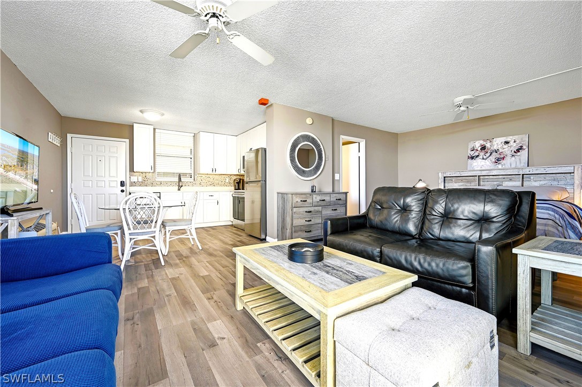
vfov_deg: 81.1
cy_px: 194
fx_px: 226
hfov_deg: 104.3
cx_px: 291
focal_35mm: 14
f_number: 8
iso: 100
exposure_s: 1/50
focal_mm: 14
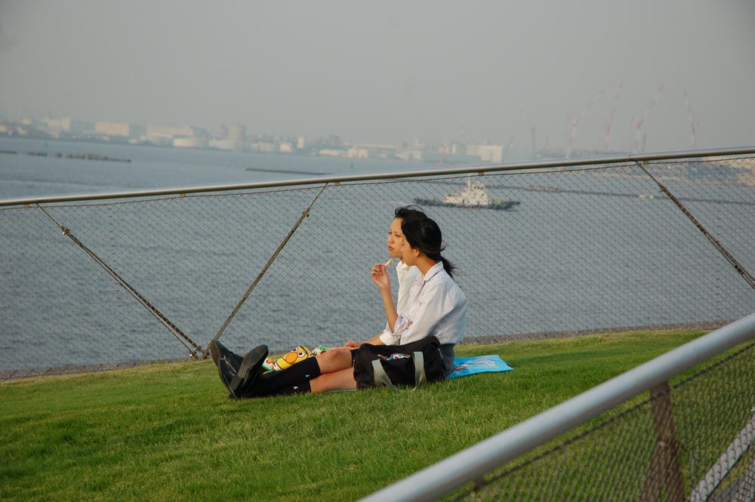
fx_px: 2200
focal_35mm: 105
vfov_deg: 13.0
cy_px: 251
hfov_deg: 19.5
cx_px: 378
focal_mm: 70
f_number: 6.3
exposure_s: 1/640
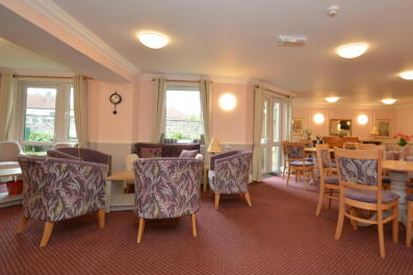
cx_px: 233
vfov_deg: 67.1
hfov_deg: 89.6
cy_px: 122
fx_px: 206
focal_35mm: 18
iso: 100
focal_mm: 10
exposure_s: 1/15
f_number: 4.5
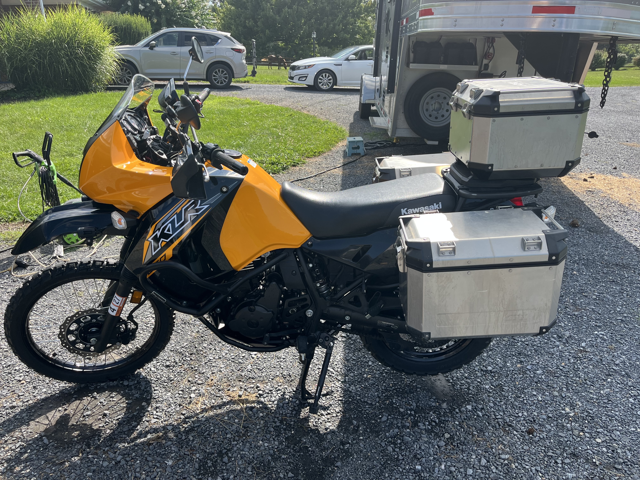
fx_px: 481
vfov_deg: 53.1
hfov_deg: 67.3
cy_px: 240
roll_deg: +1.6
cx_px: 320
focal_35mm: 26
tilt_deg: -22.3
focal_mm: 5.1
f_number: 1.6
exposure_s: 1/1458
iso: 50
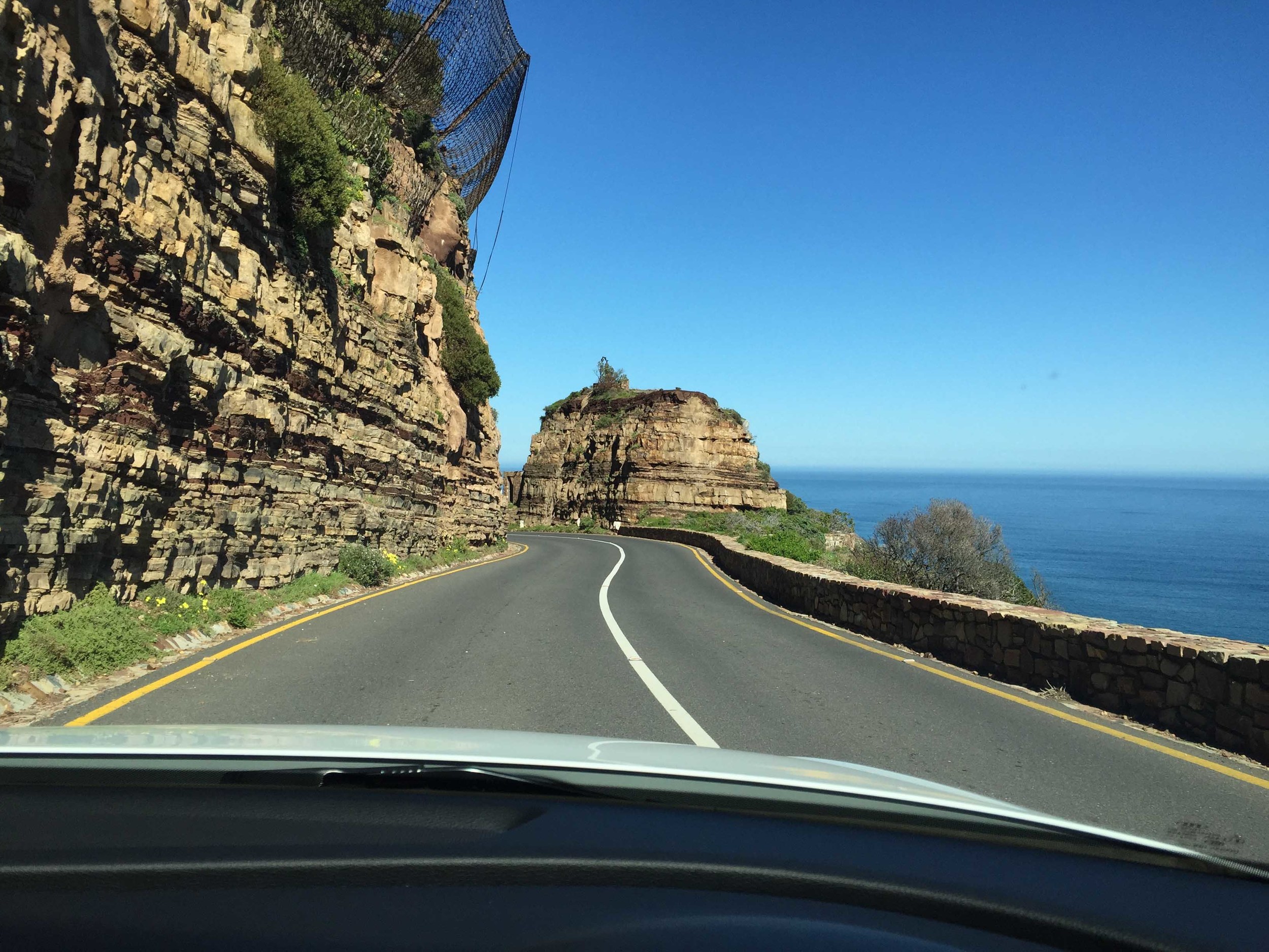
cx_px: 634
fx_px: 1063
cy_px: 476
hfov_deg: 61.7
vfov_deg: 48.2
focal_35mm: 29
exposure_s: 1/1647
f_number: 2.2
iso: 32
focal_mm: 4.15
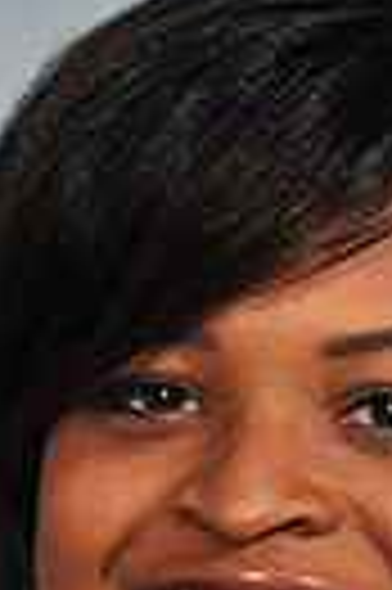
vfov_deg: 4.2
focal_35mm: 490
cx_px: 300
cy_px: 608
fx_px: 8019
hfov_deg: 2.8
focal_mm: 95
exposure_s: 1/125
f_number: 6.3
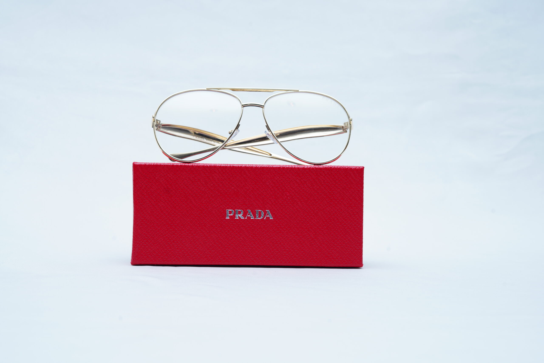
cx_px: 272
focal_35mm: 50
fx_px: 756
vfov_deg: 27.0
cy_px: 182
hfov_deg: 39.6
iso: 200
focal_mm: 50
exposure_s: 1/160
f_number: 9
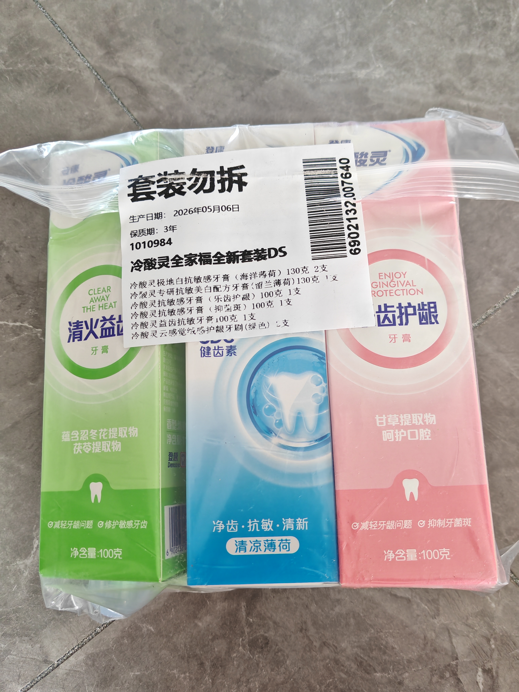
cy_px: 346
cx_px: 260
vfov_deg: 65.3
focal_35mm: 27
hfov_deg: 51.4
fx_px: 540
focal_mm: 5.52
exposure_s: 1/50
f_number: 1.95
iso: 250
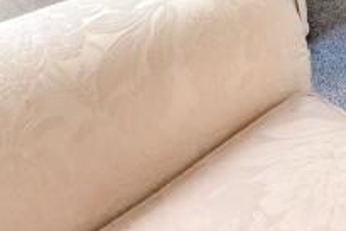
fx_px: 673
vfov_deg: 13.9
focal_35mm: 70
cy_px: -319
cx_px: 564
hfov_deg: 22.0
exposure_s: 1/50
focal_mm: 14
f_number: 7.1
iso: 400
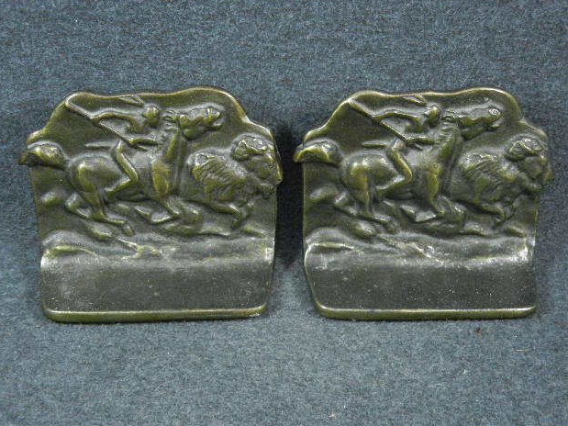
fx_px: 1001
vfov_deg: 24.0
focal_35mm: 61
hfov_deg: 31.7
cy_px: 214
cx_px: 291
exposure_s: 1/30
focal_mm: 10.6
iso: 800
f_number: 4
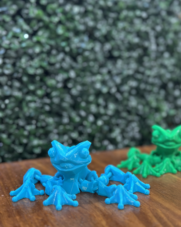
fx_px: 342
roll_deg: +0.3
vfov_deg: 36.7
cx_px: 92
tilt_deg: -5.8
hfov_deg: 29.7
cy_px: 114
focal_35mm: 51
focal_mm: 6.86
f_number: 1.78
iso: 500
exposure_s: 1/33
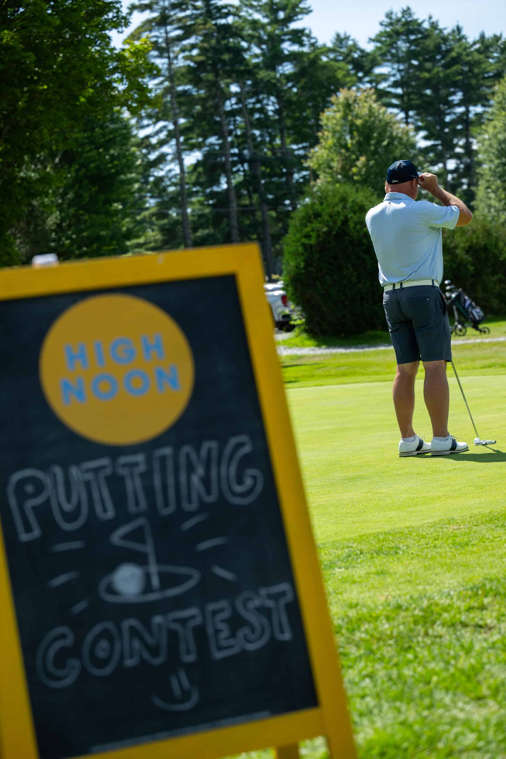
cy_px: 380
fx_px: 1476
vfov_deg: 28.8
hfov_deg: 19.5
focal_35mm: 70
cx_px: 253
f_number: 3.5
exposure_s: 1/1250
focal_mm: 70
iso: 160
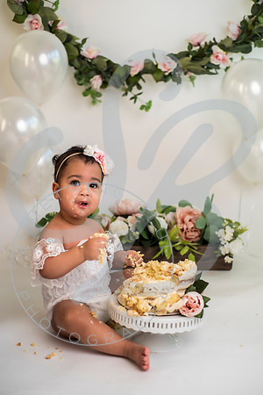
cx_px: 132
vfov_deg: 39.6
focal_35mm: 50
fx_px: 548
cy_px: 198
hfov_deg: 27.0
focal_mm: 50
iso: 100
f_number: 2.8
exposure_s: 1/200
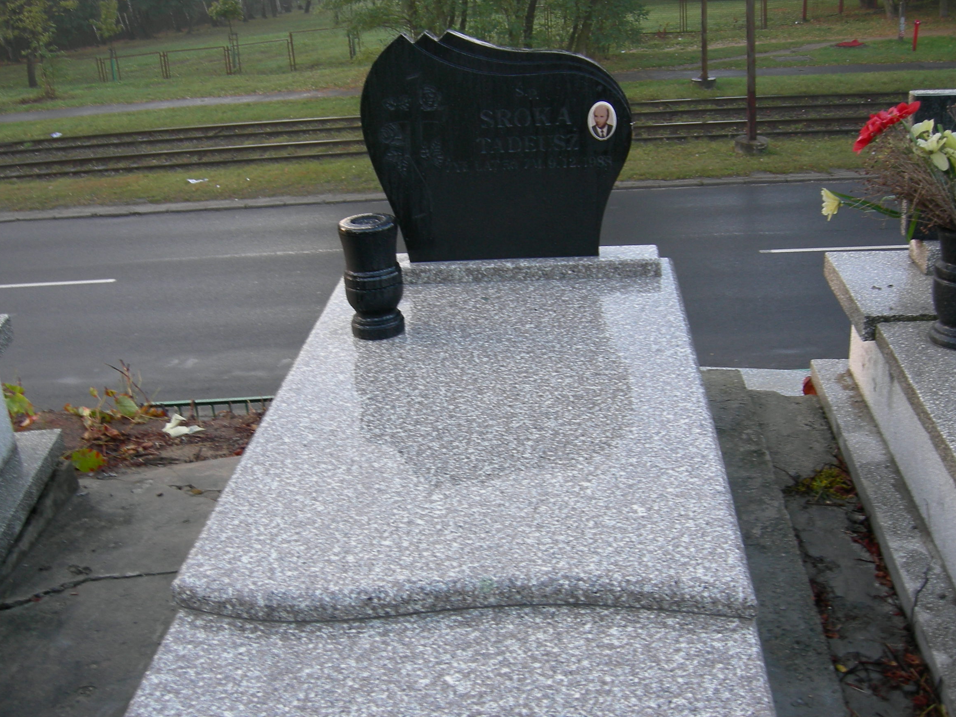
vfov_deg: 35.9
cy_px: 383
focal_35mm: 40
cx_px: 460
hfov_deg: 46.8
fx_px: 1105
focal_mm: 7.5
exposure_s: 1/68.2
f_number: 3
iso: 64
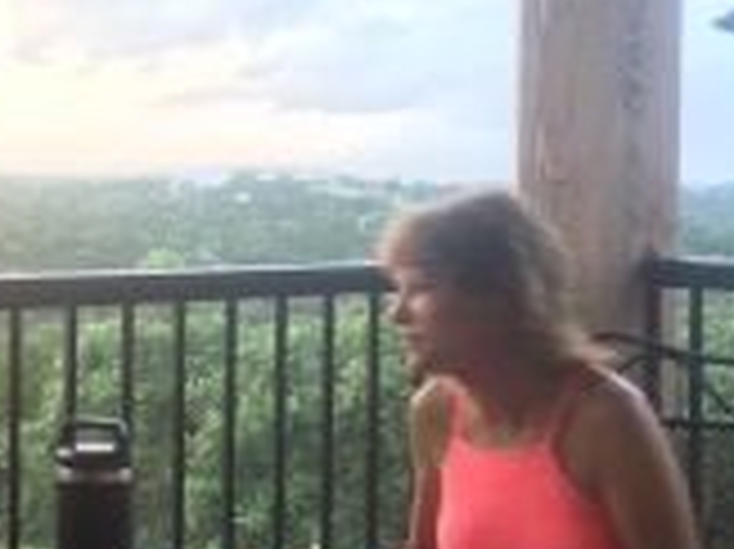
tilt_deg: -3.0
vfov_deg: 22.6
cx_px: 36
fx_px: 1377
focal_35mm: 65
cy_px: 292
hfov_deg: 28.4
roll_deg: +1.1
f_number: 2.2
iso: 80
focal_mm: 4.15
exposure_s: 1/30
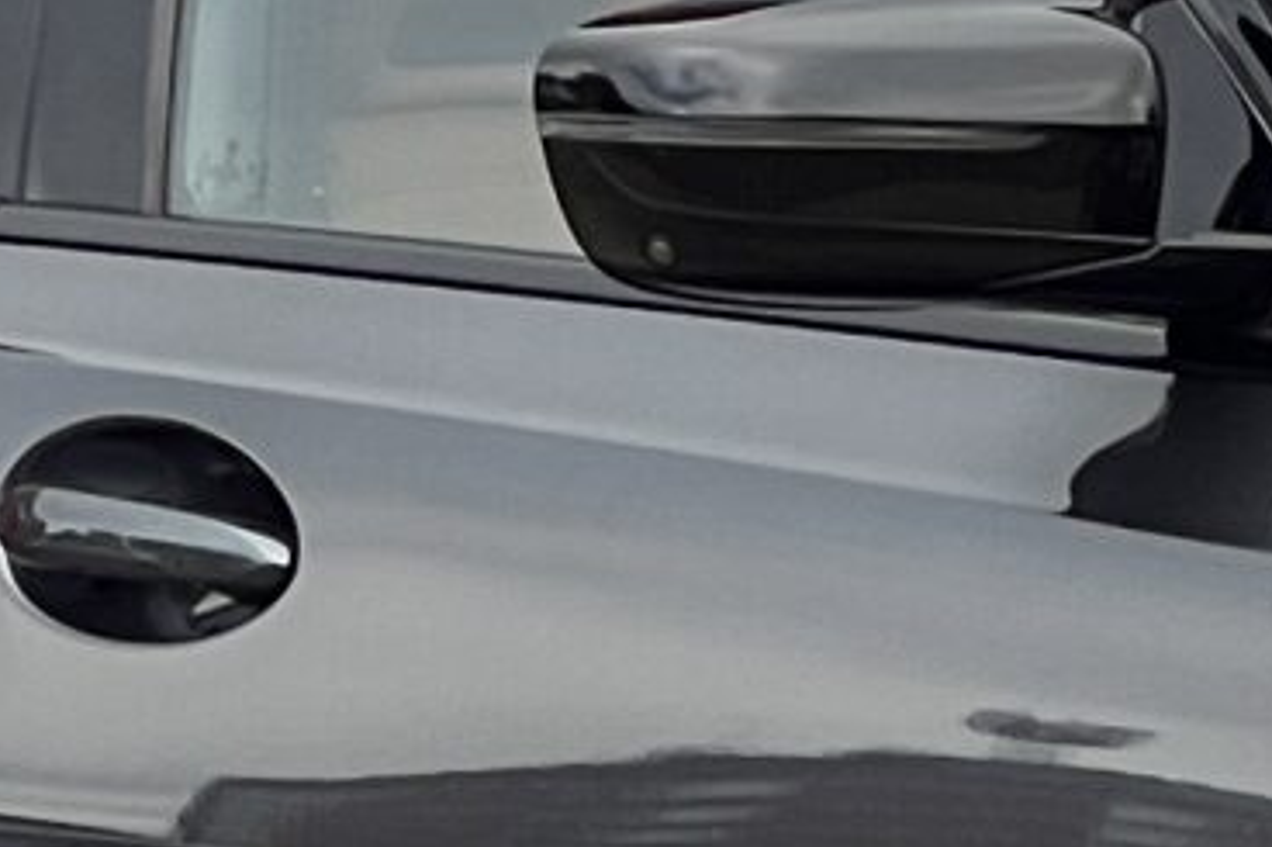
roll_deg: +0.1
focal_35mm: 557
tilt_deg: +4.7
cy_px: -532
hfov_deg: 3.7
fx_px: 19671
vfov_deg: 2.5
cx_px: 2344
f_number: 2.8
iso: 32
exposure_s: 1/260
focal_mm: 9
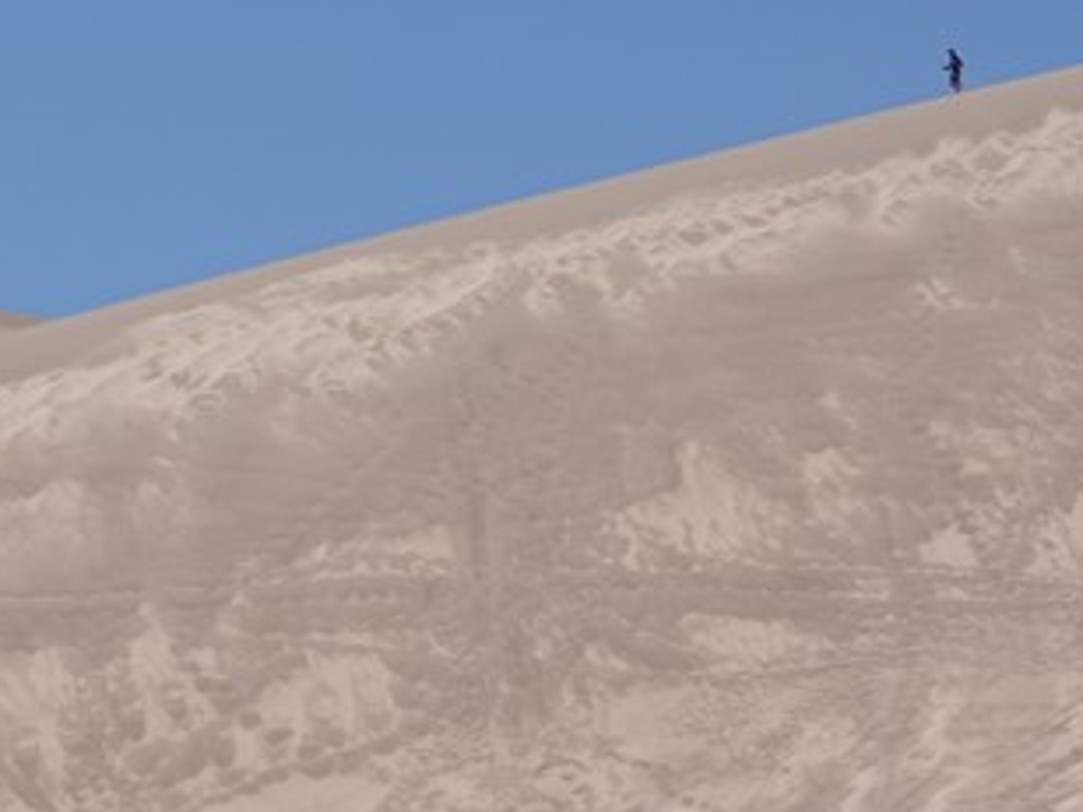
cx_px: -359
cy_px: 1726
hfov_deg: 5.5
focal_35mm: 356
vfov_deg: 4.1
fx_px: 11138
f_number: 13
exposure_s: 1/160
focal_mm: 57
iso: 80
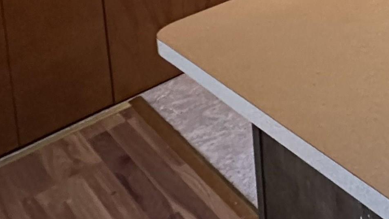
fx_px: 505
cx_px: 535
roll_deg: -0.2
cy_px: -189
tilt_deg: -6.3
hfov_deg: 30.5
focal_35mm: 49
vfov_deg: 18.4
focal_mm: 2.22
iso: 1000
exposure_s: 1/60
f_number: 2.2
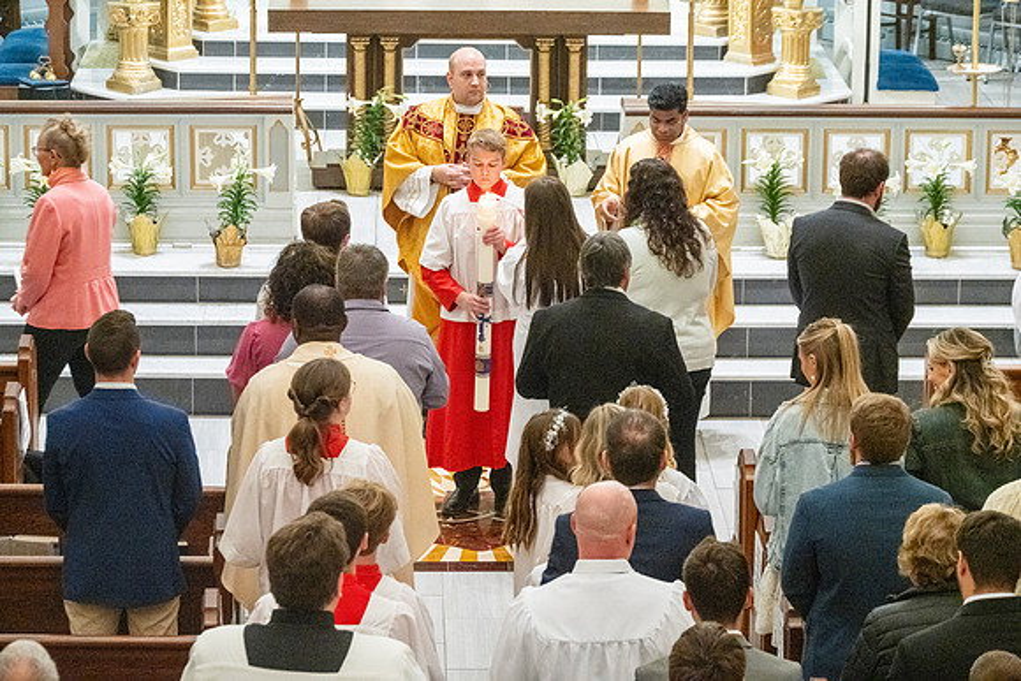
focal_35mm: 130
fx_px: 3688
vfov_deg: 10.6
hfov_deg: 15.8
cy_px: 340
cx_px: 510
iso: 5000
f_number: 8
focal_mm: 130
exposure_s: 1/60
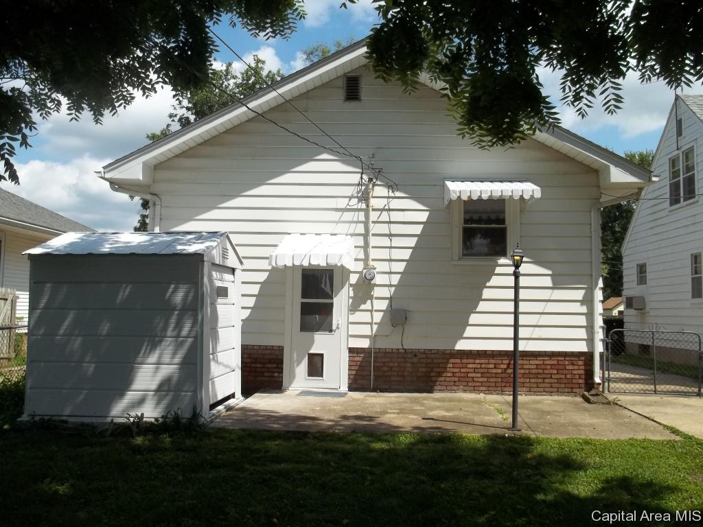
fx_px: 670
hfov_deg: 55.4
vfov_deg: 42.9
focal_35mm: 33
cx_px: 352
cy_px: 264
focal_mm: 5.9
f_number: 8
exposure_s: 1/200
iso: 64
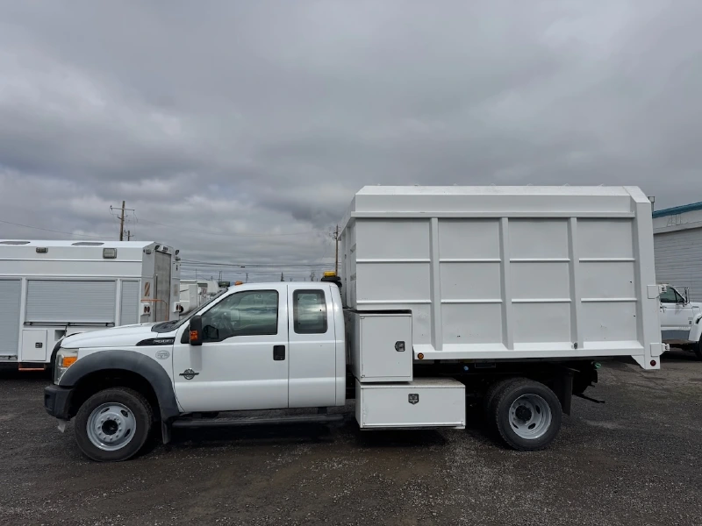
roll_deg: -1.1
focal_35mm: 24
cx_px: 351
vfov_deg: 56.8
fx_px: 487
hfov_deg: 71.6
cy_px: 263
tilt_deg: +3.1
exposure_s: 1/9009
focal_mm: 6.76
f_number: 1.78
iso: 80
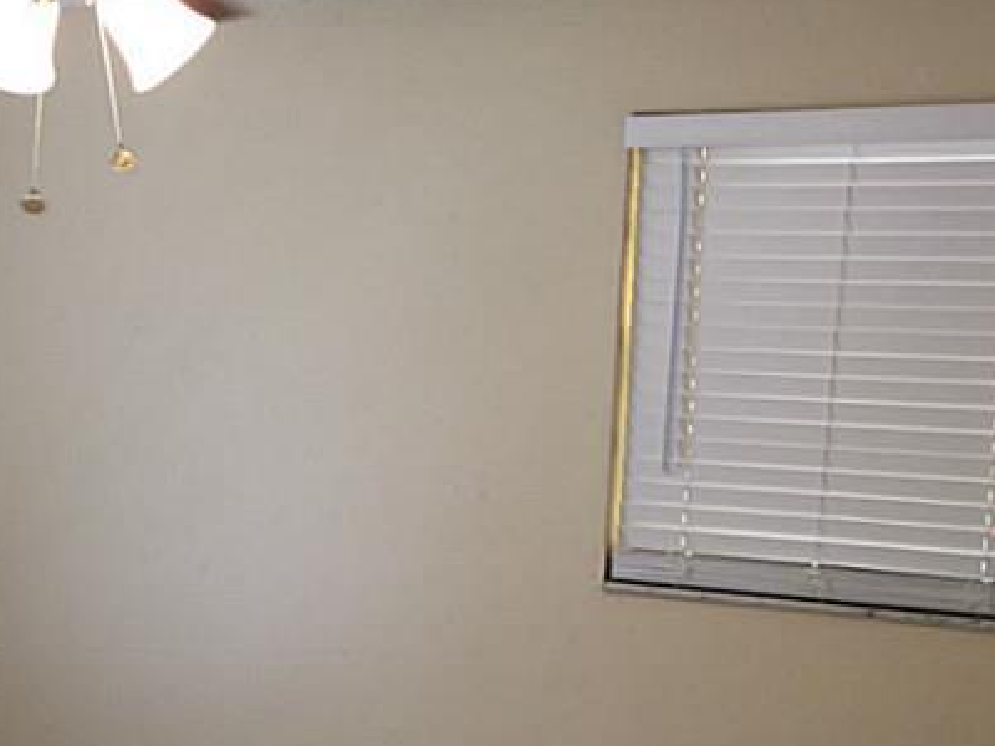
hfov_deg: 33.2
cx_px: 463
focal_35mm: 58
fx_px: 1667
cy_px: 574
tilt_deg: -6.1
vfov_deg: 24.9
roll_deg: -3.2
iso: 32
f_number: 2.2
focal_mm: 4.15
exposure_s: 1/15
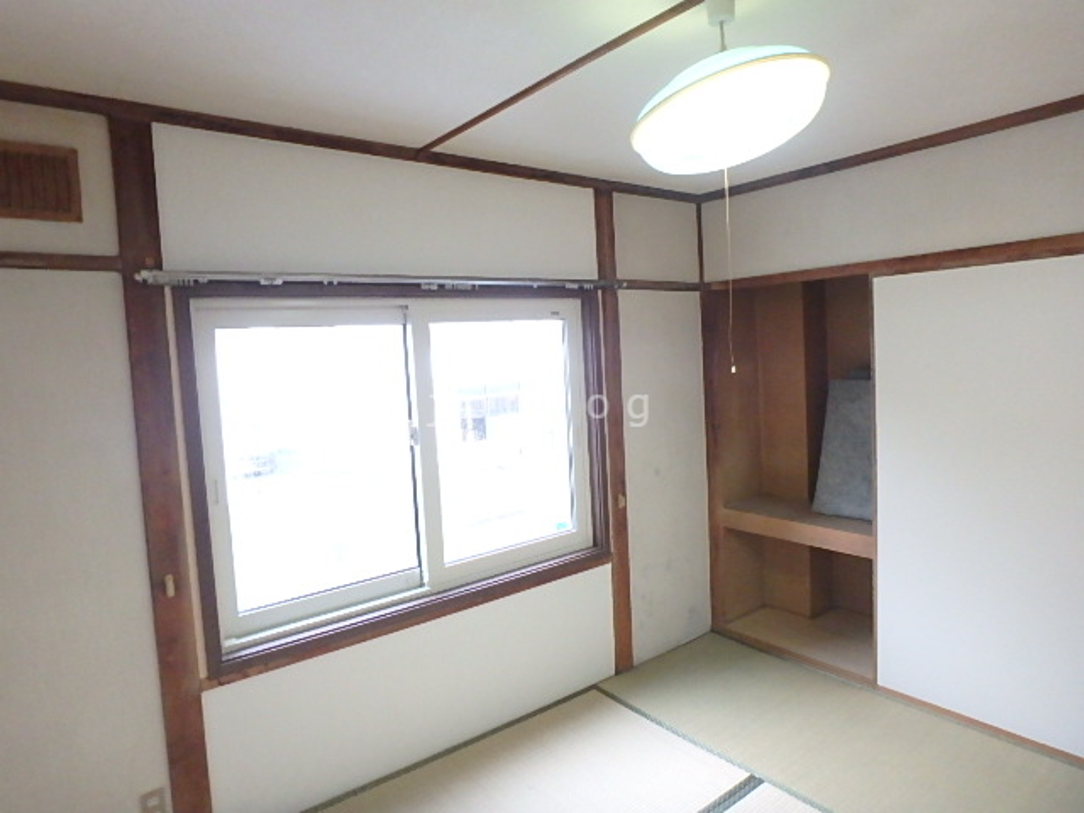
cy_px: 406
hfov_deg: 79.0
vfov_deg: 63.4
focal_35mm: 21
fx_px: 658
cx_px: 542
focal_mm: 3.7
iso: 800
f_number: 3.5
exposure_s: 1/30
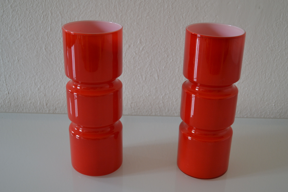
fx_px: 352
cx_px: 144
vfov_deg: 30.5
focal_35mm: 44
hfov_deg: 44.5
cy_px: 96
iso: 400
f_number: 4
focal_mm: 24
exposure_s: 1/15
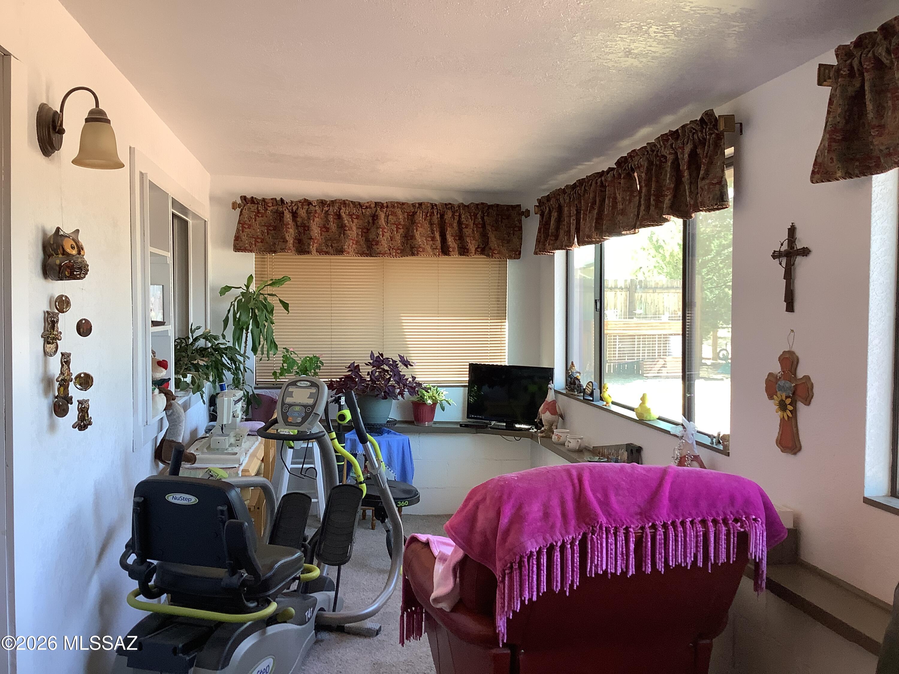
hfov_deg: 58.4
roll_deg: -0.2
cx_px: 450
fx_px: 805
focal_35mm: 31
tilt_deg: -3.8
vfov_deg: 45.4
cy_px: 337
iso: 64
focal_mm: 3.3
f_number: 2.4
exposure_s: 1/50
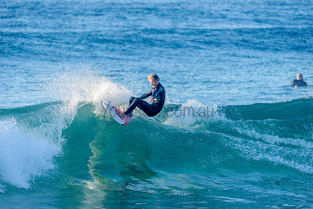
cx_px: 156
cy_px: 104
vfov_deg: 2.8
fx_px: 4348
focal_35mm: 500
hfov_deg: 4.1
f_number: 5.6
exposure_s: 1/2000
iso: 640
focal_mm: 500
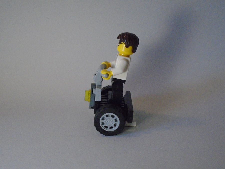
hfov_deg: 44.8
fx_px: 273
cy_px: 84
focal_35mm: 42
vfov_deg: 34.3
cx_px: 112
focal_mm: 7.4
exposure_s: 1/50
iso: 800
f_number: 4.1
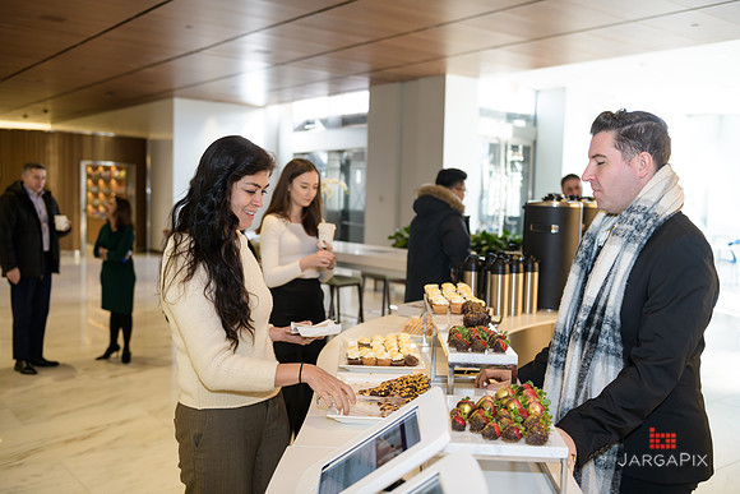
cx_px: 370
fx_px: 720
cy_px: 247
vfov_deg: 37.9
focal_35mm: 35
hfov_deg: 54.4
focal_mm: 35
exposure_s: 1/125
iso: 400
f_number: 3.2
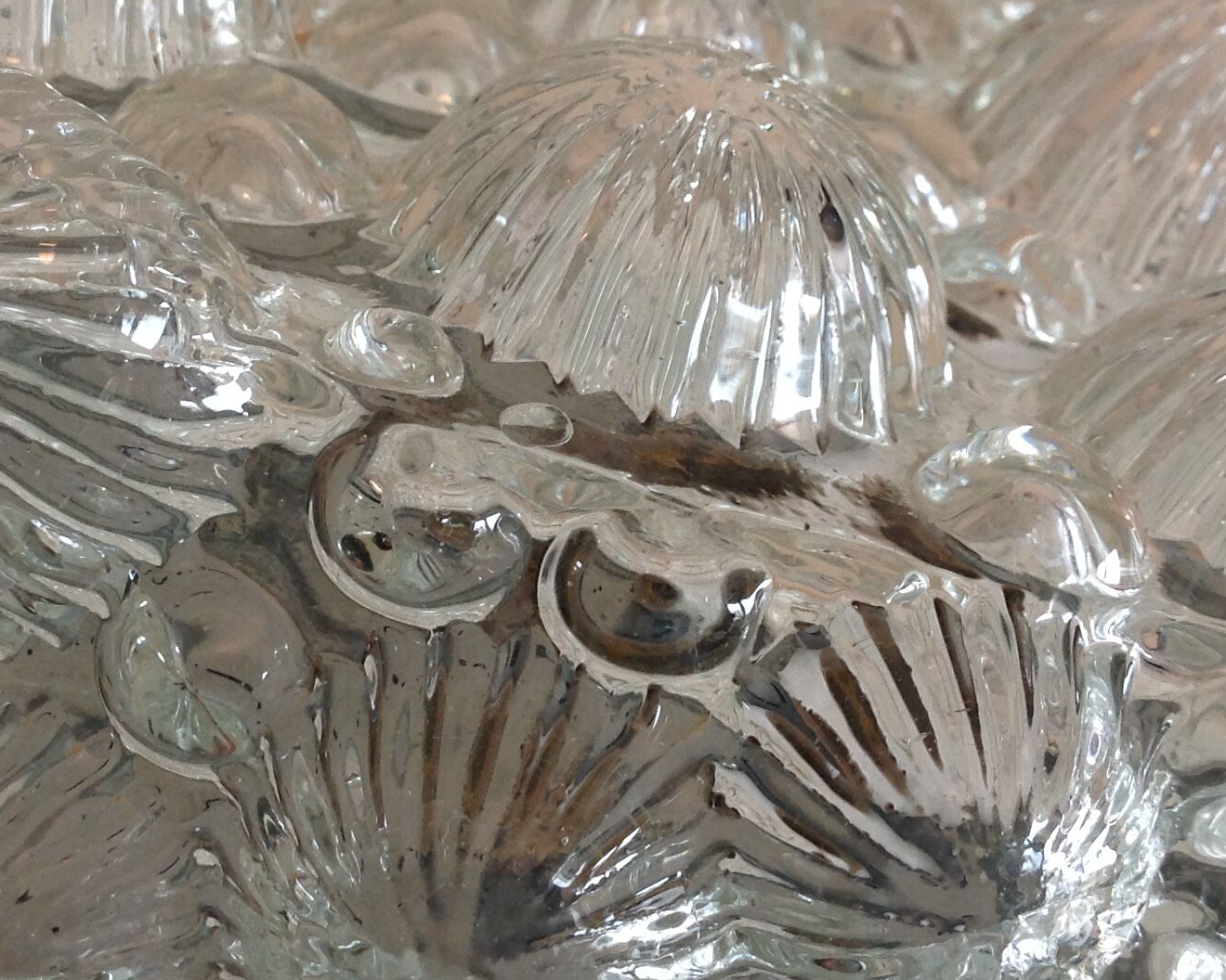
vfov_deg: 22.8
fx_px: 2431
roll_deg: -17.6
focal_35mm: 67
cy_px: 424
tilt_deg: -23.3
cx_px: 532
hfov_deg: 28.3
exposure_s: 1/15
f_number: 2.4
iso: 80
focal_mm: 4.28
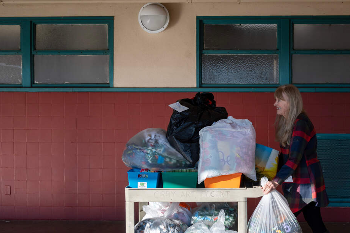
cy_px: 148
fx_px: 457
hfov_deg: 41.5
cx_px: 224
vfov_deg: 28.5
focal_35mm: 47
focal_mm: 24
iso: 100
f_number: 4
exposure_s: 1/640
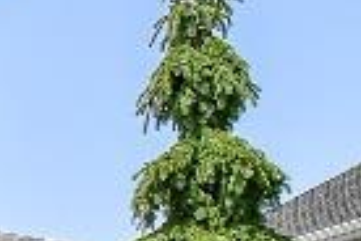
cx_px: -722
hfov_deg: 11.2
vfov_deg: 12.0
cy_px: 322
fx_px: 1113
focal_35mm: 111
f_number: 9
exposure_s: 1/320
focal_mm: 10
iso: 100
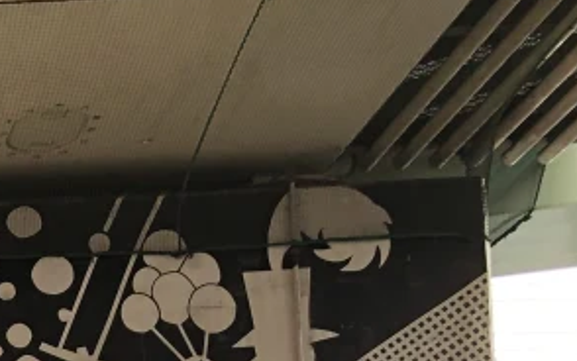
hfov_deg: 14.5
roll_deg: +2.0
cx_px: -548
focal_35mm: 121
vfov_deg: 10.0
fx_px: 1903
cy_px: 742
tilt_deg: +8.0
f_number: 1.8
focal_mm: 4
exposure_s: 1/159
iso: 20
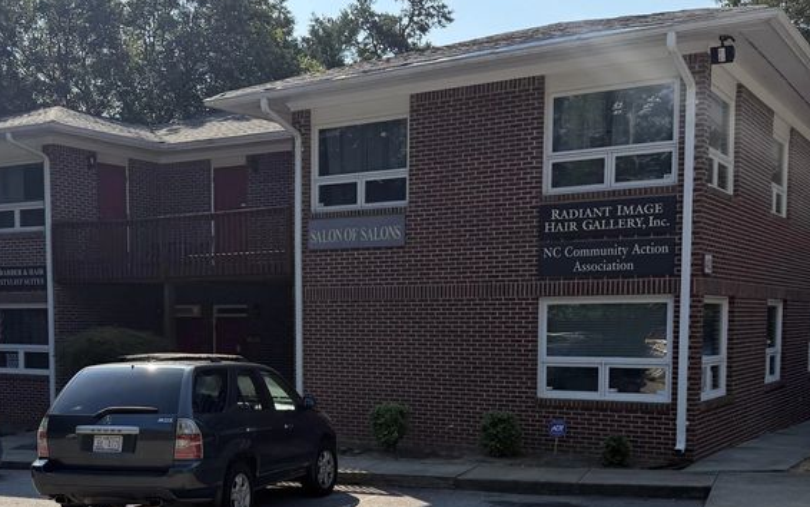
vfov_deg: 27.6
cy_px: 390
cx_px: 306
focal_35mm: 46
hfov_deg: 43.2
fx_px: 1016
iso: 100
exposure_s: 1/4167
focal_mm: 6.76
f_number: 1.78
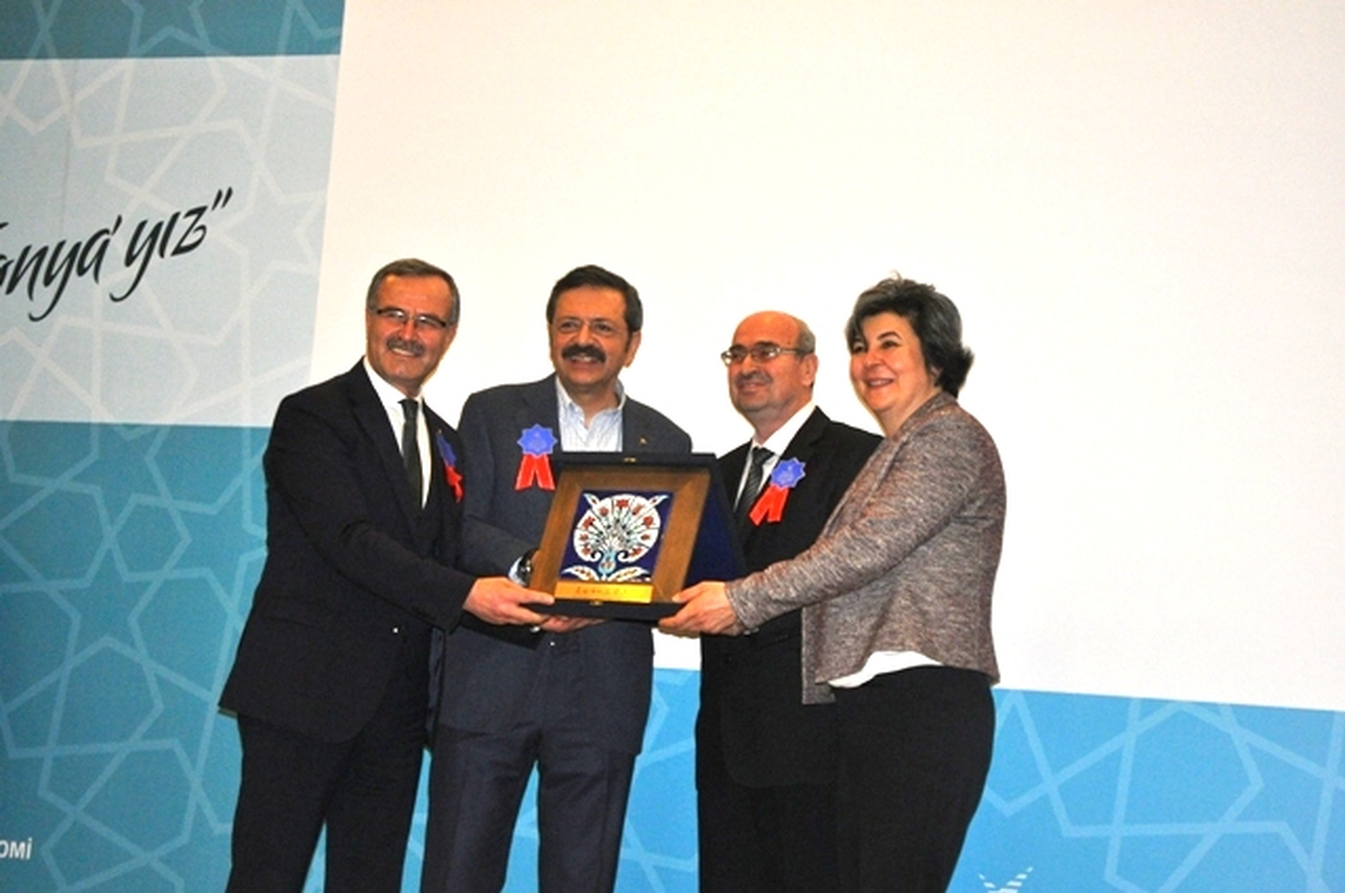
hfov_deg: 24.6
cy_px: 446
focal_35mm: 82
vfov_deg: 16.5
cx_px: 672
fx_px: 3078
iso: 800
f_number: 4.5
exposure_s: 1/60
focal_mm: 55
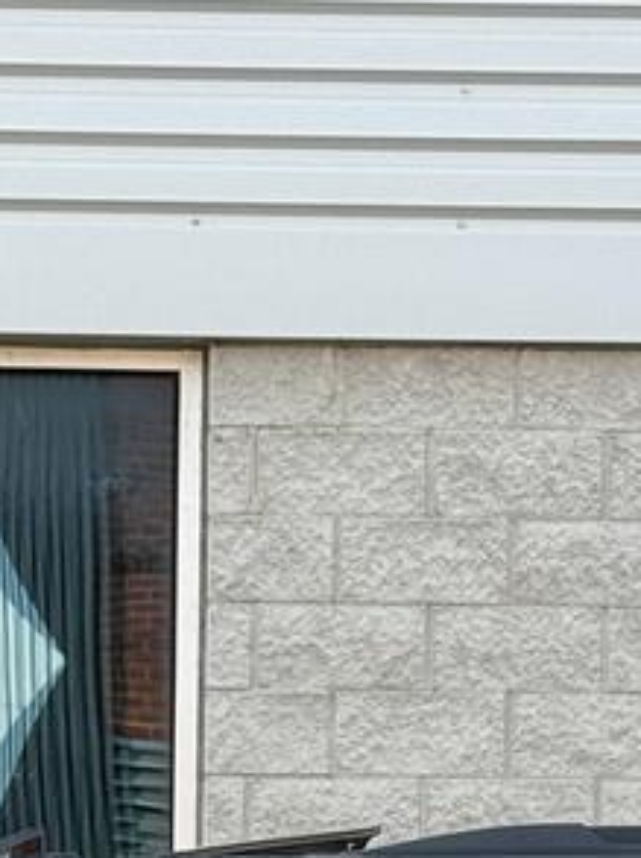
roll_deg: -0.9
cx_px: 269
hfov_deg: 7.1
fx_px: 5196
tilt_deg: -0.3
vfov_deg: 9.3
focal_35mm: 210
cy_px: 1124
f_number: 1.78
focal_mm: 6.76
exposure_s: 1/769
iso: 64
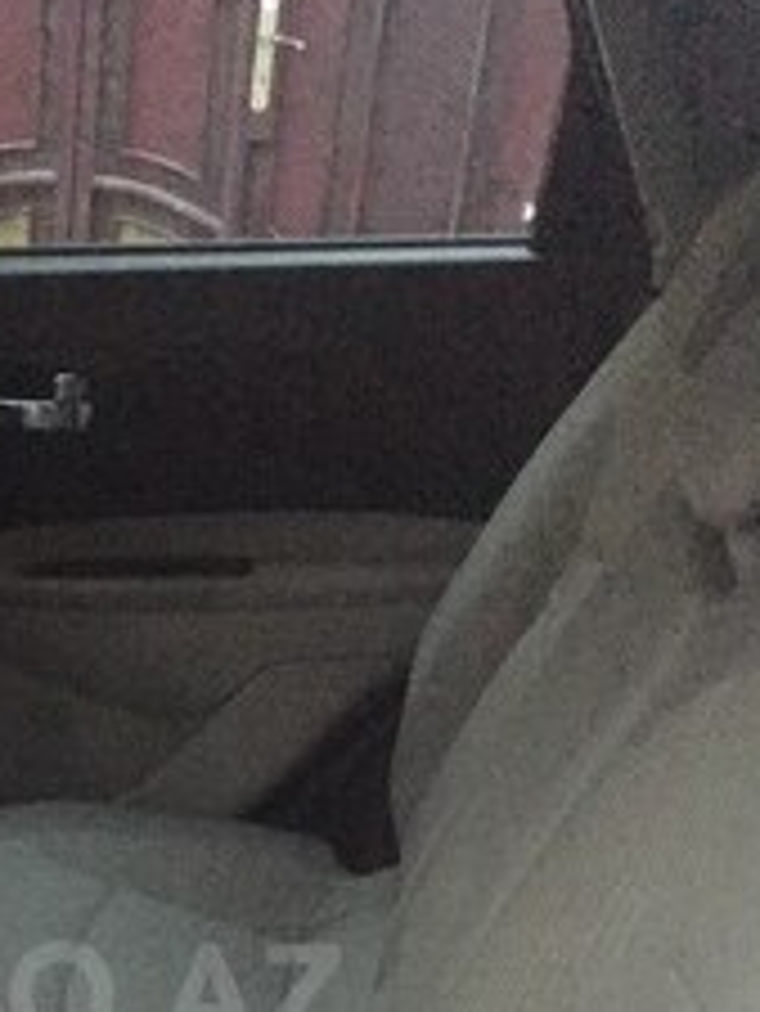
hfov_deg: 22.1
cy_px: 994
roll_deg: -2.5
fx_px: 1872
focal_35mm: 64
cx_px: -4
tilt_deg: -30.8
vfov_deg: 28.5
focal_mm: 4.15
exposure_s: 1/17
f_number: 2.2
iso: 1600
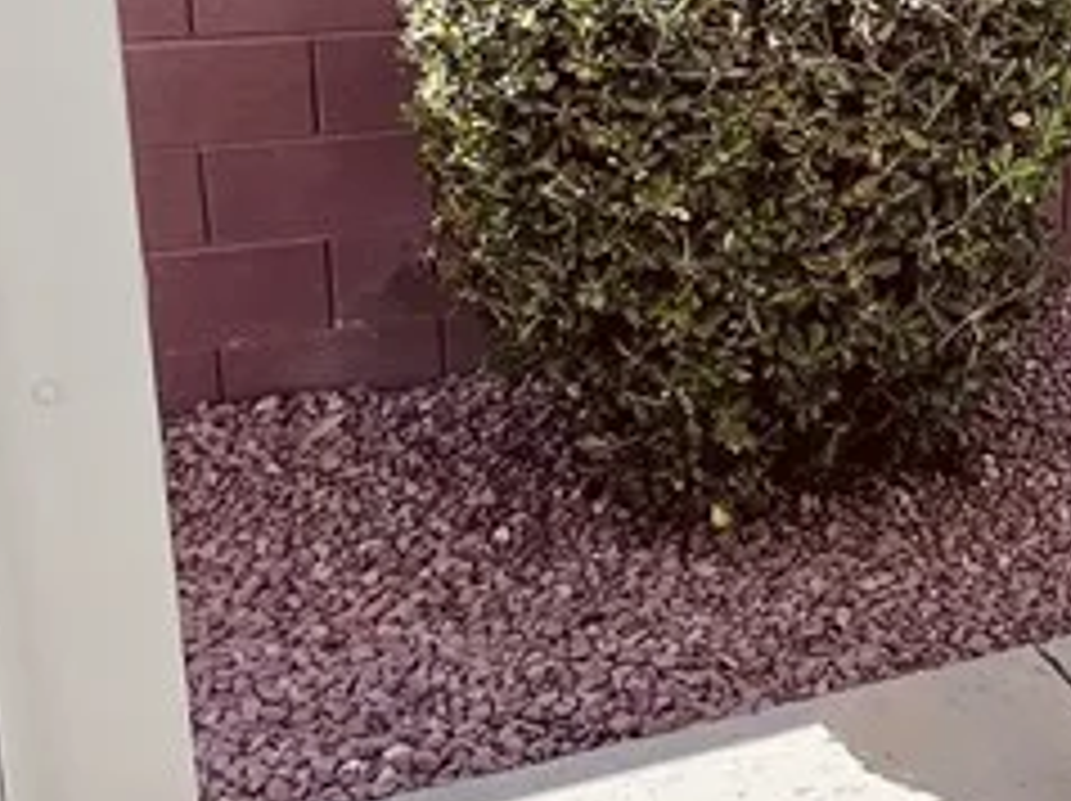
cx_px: 1278
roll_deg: -3.6
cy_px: 176
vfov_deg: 25.7
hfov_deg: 29.6
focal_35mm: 56
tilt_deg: -15.3
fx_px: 1731
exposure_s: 1/1488
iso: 32
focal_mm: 1.57
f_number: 1.8
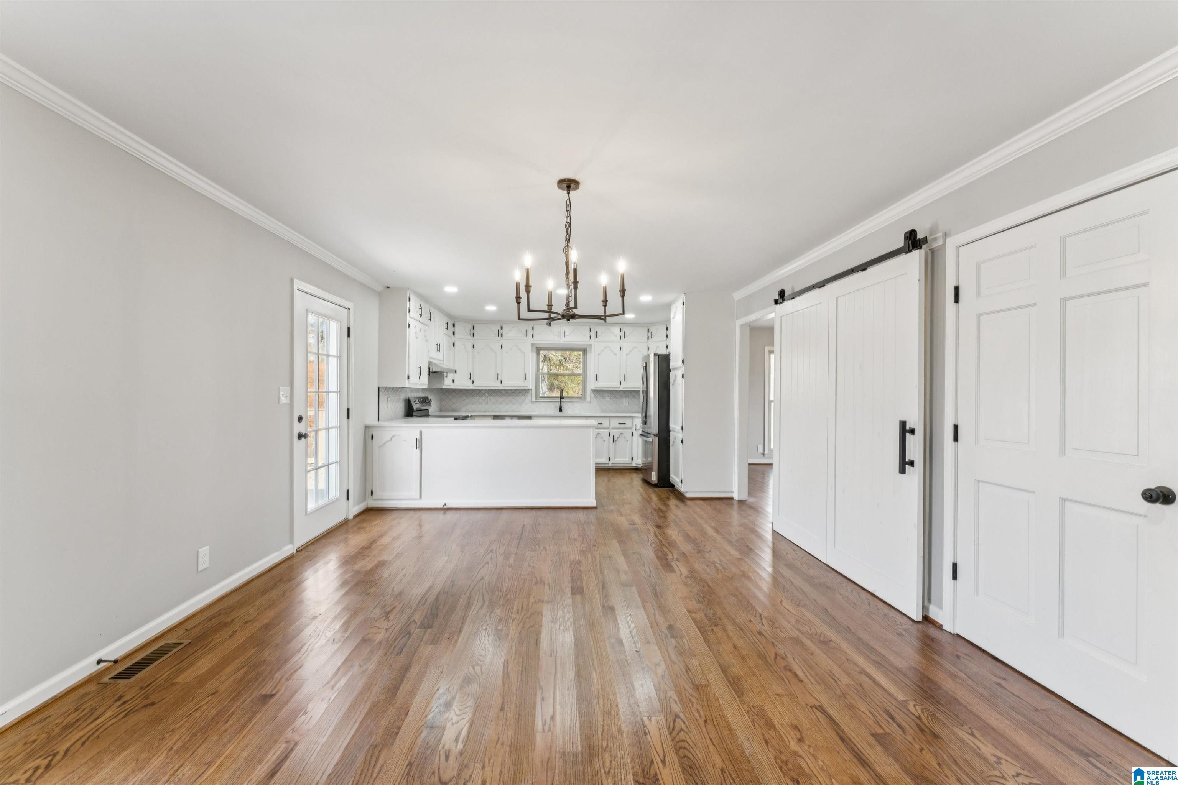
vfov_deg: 81.2
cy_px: 392
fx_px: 458
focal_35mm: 14
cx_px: 589
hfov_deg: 104.3
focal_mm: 14
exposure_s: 1/13
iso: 400
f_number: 13
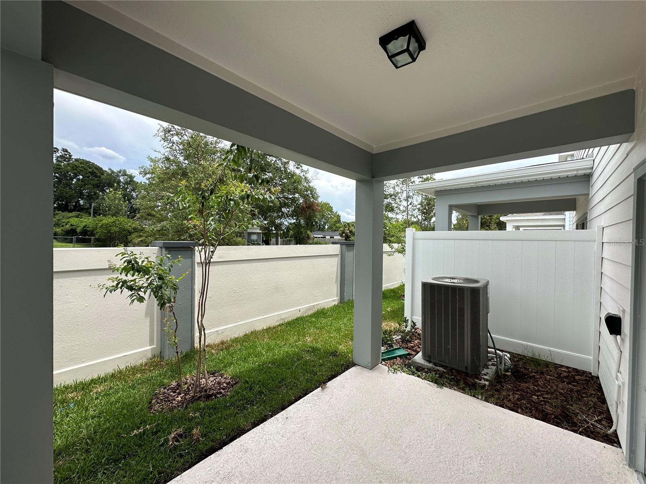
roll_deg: -0.6
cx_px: 323
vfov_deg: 85.7
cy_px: 242
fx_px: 261
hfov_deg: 102.1
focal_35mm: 14
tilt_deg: +0.2
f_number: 2.2
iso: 50
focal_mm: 2.22
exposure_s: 1/1195
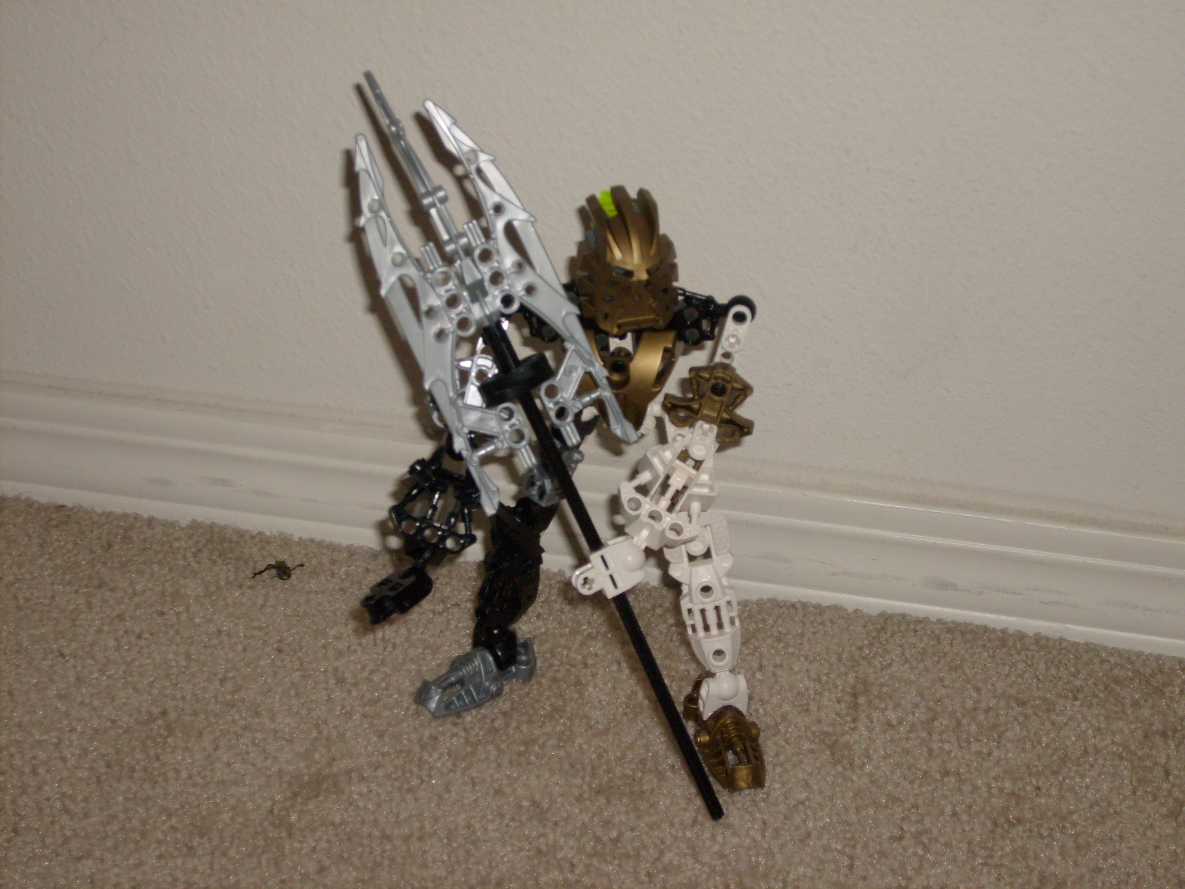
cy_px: 444
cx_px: 592
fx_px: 2088
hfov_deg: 31.7
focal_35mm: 61
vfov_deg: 24.0
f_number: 3.6
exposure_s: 1/60
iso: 100
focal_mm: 10.3
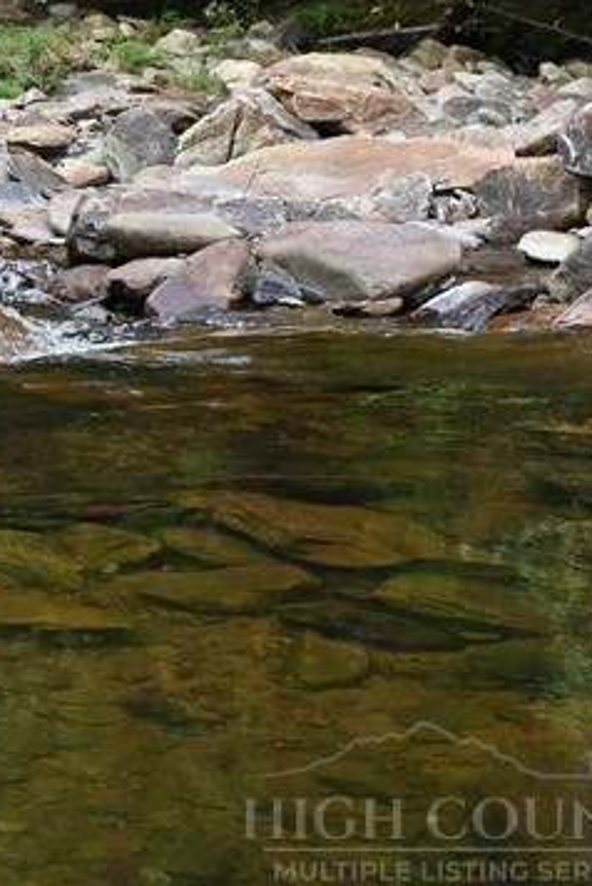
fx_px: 3151
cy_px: 60
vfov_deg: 15.8
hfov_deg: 10.0
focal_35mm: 128
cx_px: -592
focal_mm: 28
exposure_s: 1/250
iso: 280
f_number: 4
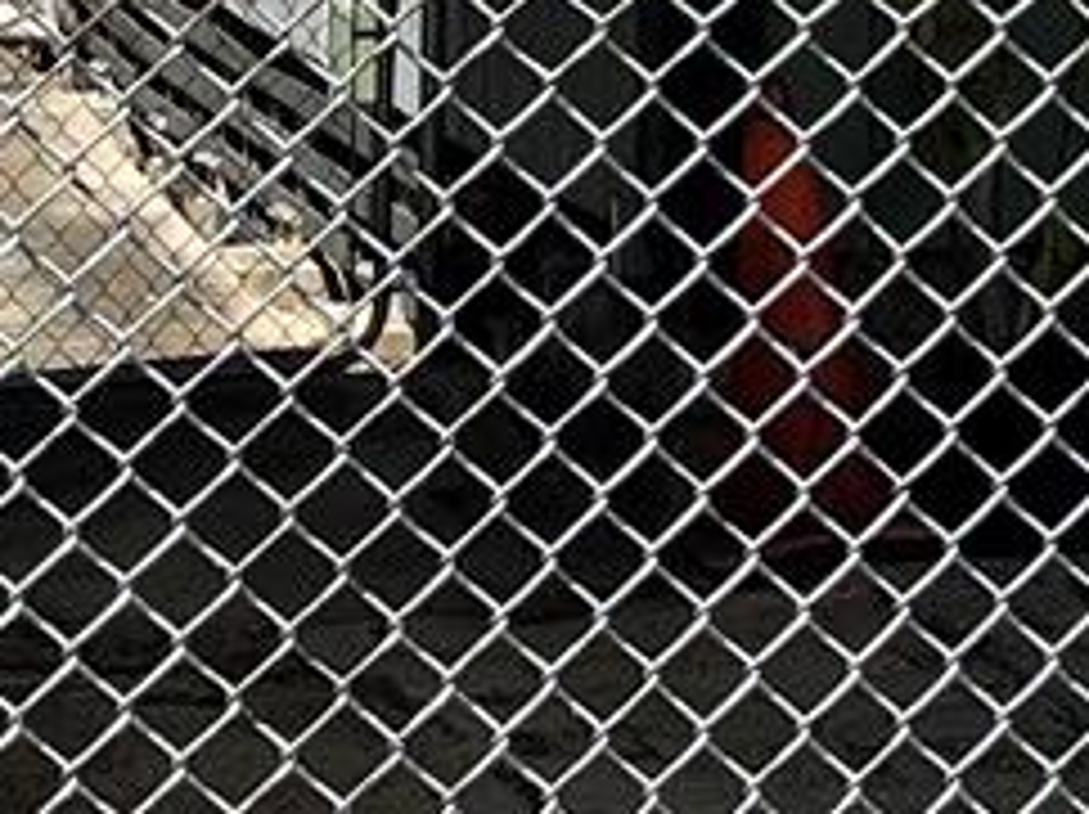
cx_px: 1264
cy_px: -733
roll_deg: -0.7
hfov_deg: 11.3
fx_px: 5406
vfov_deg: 8.3
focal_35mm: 172
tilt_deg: +2.8
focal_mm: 5.1
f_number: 1.6
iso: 50
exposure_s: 1/3521
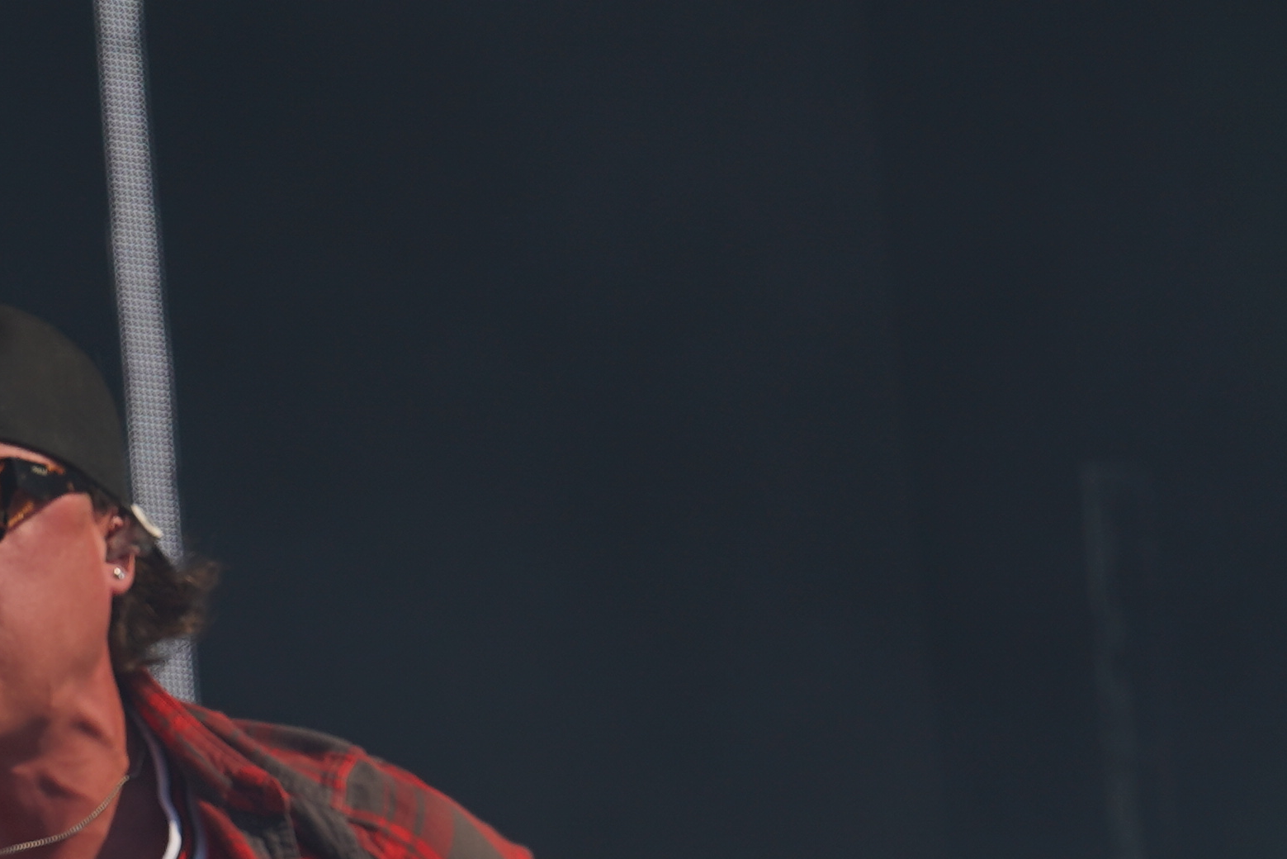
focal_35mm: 404
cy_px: 641
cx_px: 167
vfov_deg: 3.4
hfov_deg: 5.1
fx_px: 14445
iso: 100
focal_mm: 105
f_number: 8
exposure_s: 1/500
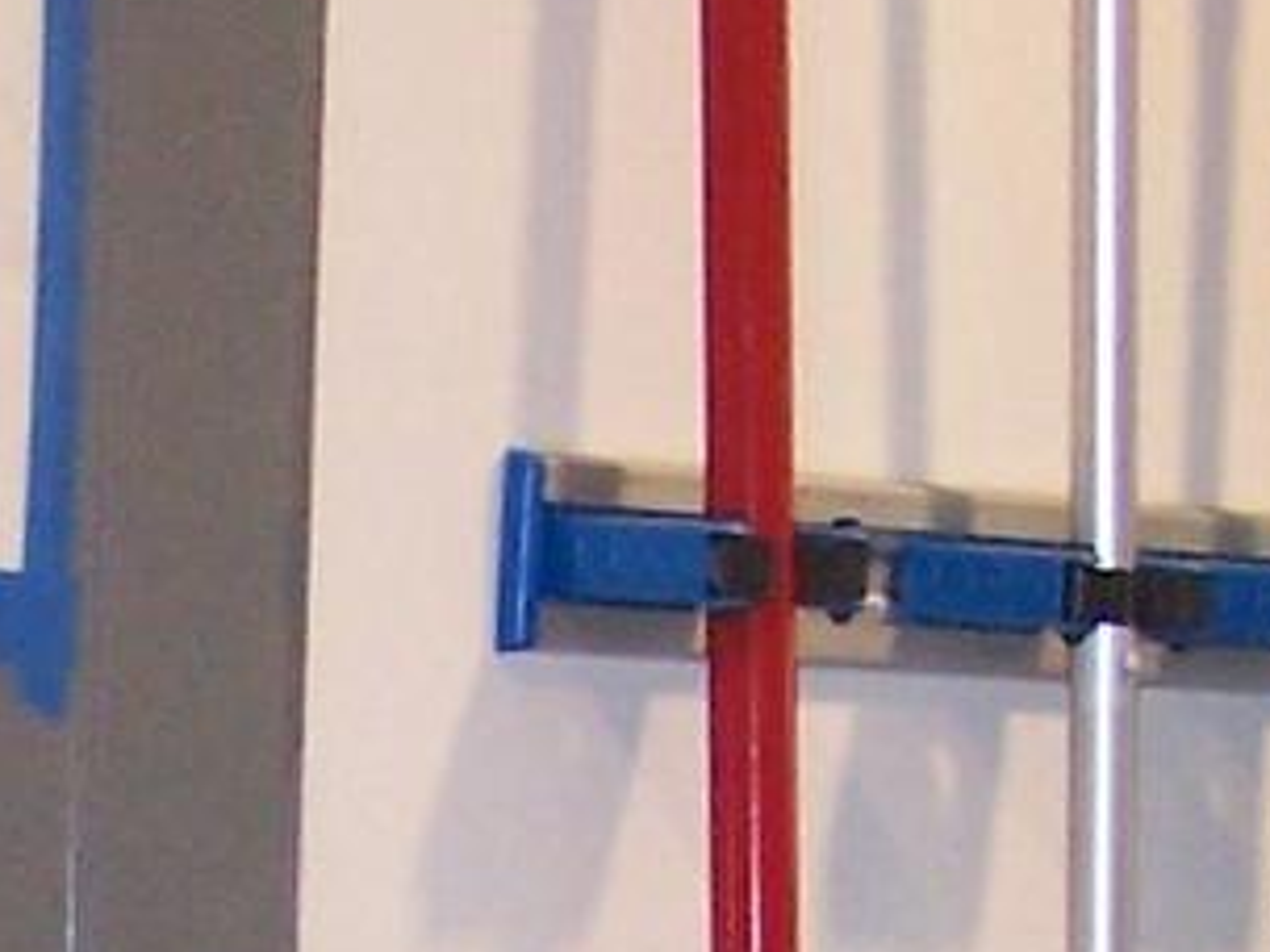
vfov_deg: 5.6
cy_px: 2071
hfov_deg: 7.7
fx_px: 9392
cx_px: -278
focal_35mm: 256
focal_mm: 6.3
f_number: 2.8
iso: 140
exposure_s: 1/60
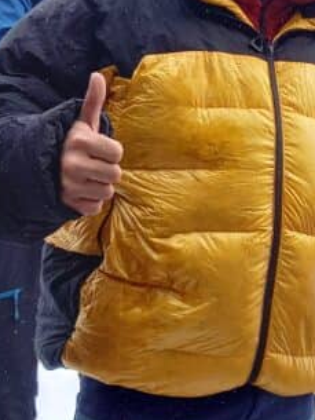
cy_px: 67
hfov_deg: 17.7
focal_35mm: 82
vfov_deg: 23.4
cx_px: 283
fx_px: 994
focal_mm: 4.65
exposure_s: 1/306
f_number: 1.8
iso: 50
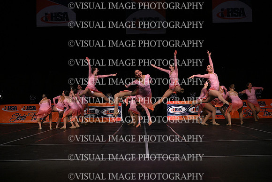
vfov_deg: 20.6
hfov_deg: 30.5
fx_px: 499
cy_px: 91
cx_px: 136
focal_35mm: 66
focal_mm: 66
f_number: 4
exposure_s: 1/1000
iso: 8000
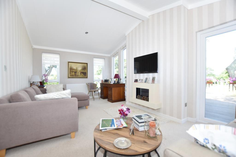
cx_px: 118
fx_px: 98
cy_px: 78
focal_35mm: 15
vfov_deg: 77.3
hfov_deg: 100.4
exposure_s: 1/250
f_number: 4
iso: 400
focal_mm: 10
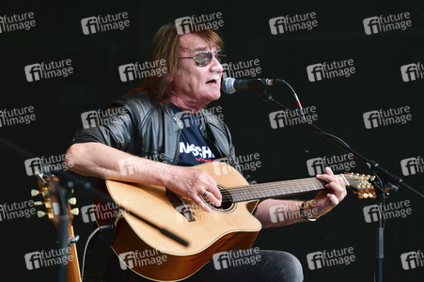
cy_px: 141
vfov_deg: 5.7
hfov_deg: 8.6
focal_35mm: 240
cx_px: 212
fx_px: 2825
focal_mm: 160
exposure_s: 1/400
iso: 250
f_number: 2.8
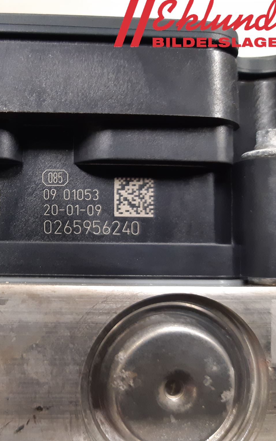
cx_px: -5
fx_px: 445
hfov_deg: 31.6
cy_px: 220
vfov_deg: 52.8
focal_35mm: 37
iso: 200
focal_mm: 3.93
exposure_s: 1/25
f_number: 1.7
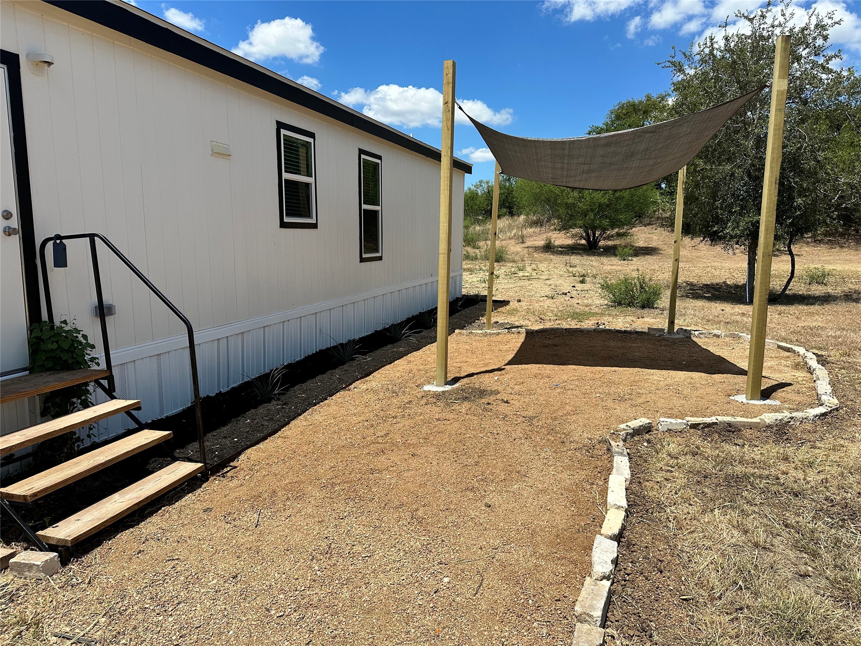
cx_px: 430
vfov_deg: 56.8
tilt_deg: -8.8
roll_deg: -0.8
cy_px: 323
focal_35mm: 24
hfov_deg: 71.6
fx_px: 597
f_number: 1.78
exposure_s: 1/5525
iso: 80
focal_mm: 6.86
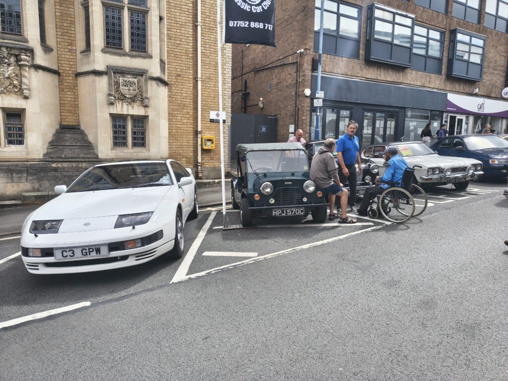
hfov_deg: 71.6
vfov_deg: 56.8
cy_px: 190
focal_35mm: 24
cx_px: 254
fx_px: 352
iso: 100
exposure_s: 1/577
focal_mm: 5.56
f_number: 1.8
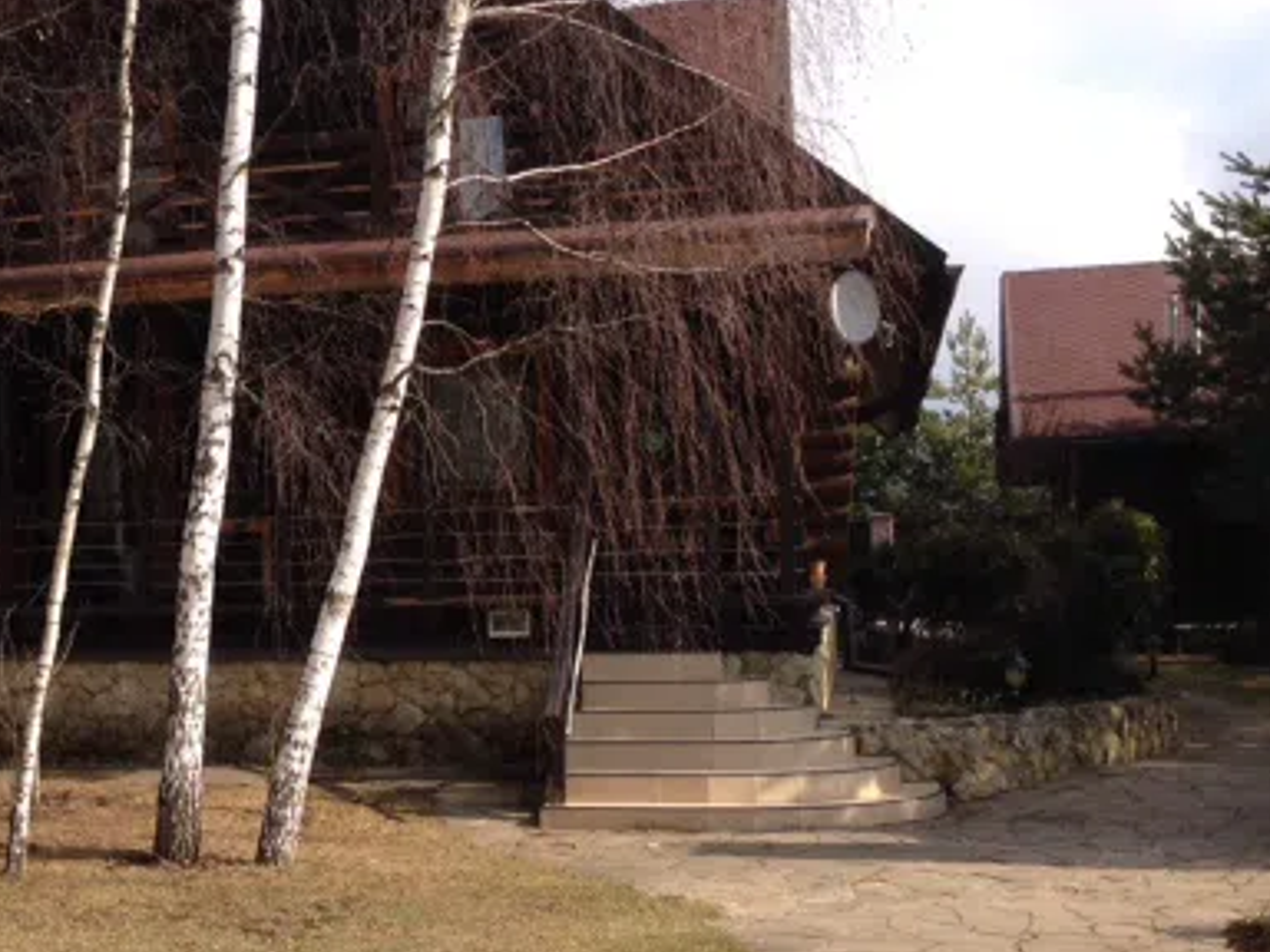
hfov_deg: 34.2
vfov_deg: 26.6
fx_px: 2018
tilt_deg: +3.3
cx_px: 318
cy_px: 516
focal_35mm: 55
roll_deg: +0.2
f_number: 2.4
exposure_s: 1/919
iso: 50
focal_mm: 4.12
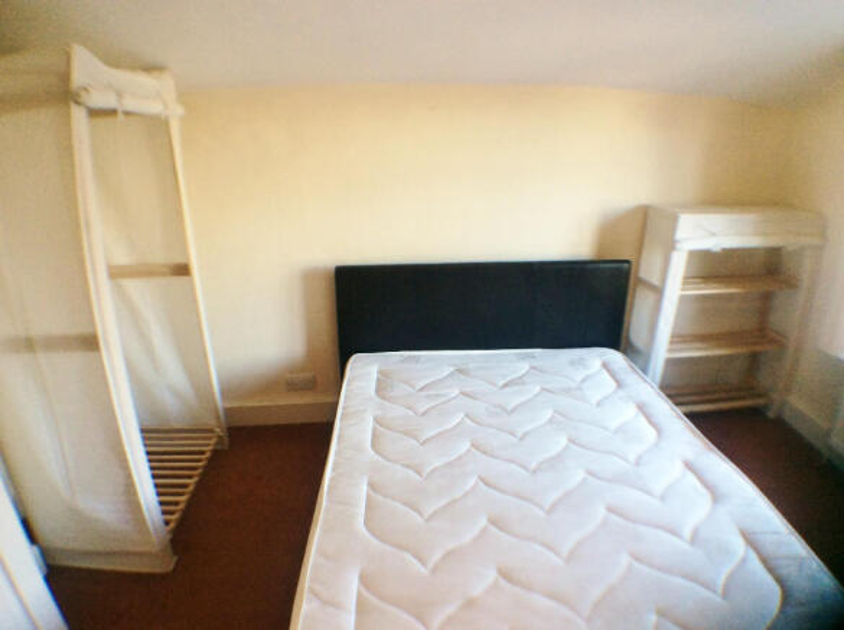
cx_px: 422
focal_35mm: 32
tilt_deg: -20.1
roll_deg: +1.5
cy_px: 315
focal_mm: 3.3
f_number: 2.4
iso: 50
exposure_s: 1/24
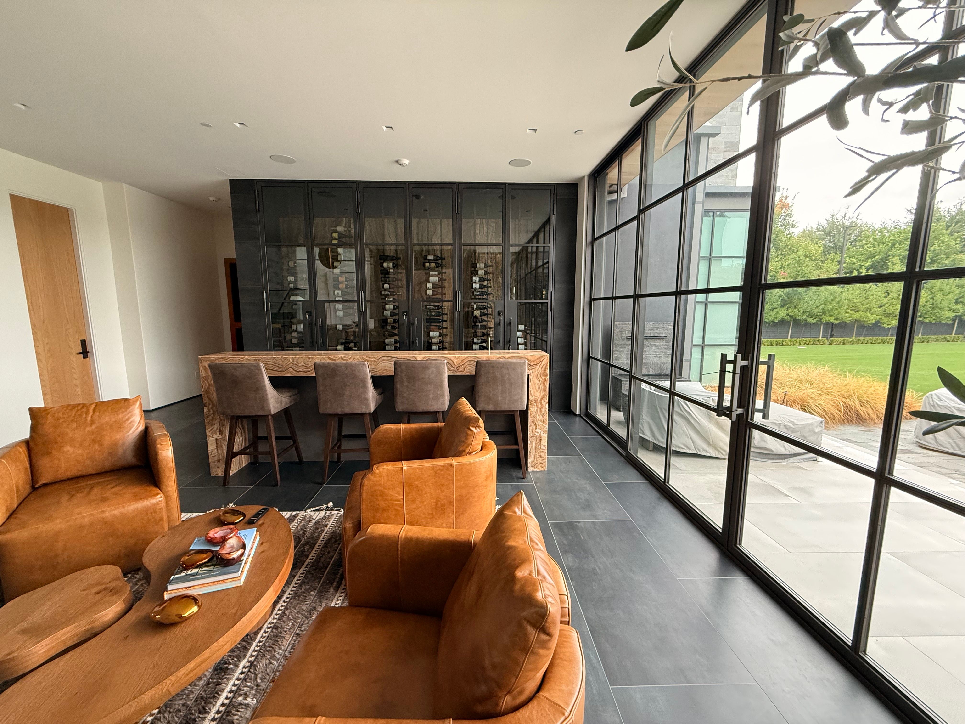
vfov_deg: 85.7
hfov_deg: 102.1
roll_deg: +0.3
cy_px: 362
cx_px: 482
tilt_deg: -8.2
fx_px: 390
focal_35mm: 14
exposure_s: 1/99
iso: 320
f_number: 2.2
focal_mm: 2.22
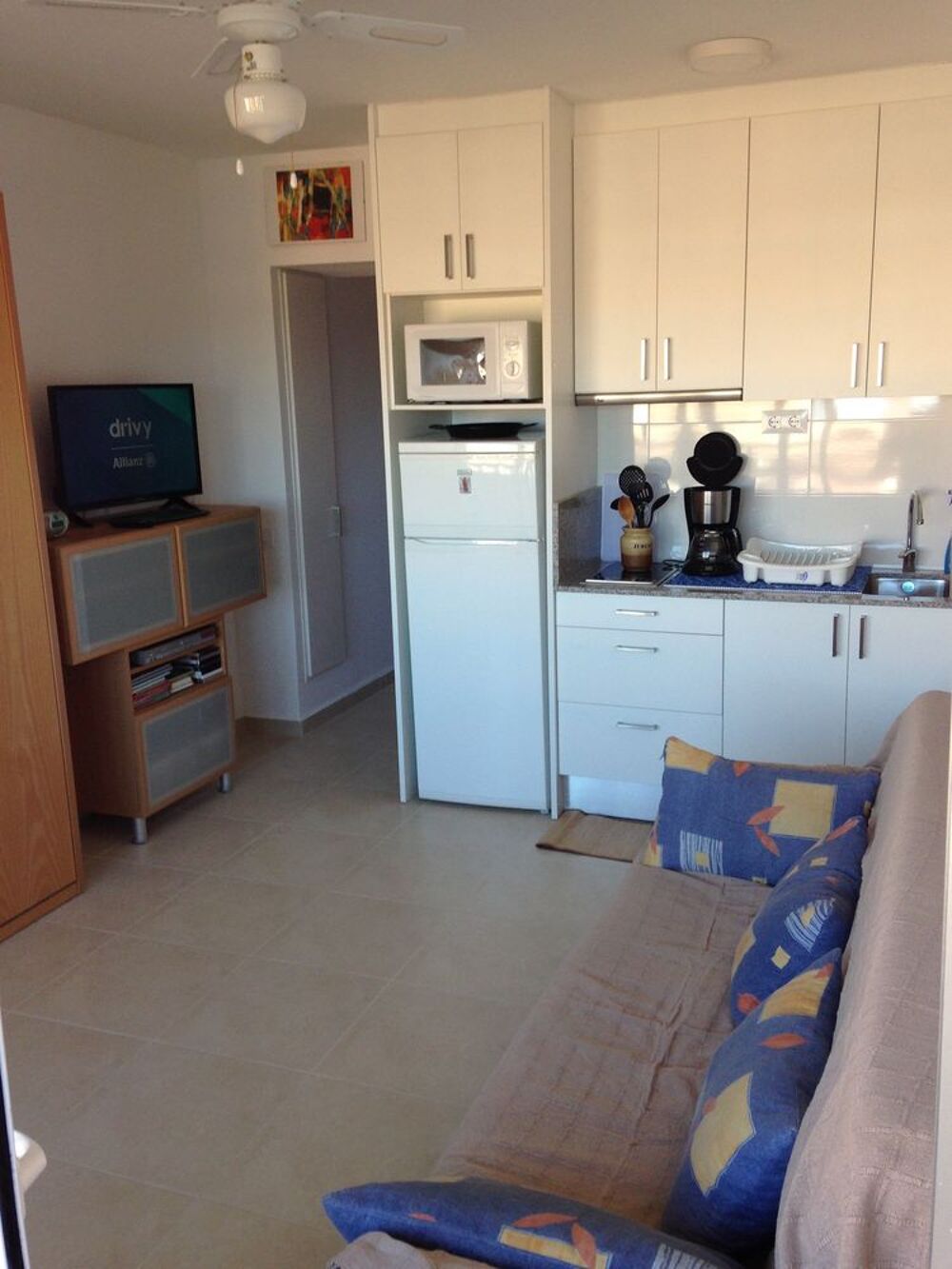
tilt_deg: -11.5
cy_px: 634
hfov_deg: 43.0
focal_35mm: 33
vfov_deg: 55.3
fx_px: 1210
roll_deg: +3.1
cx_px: 476
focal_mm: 4.12
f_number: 2.4
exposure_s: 1/120
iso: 80
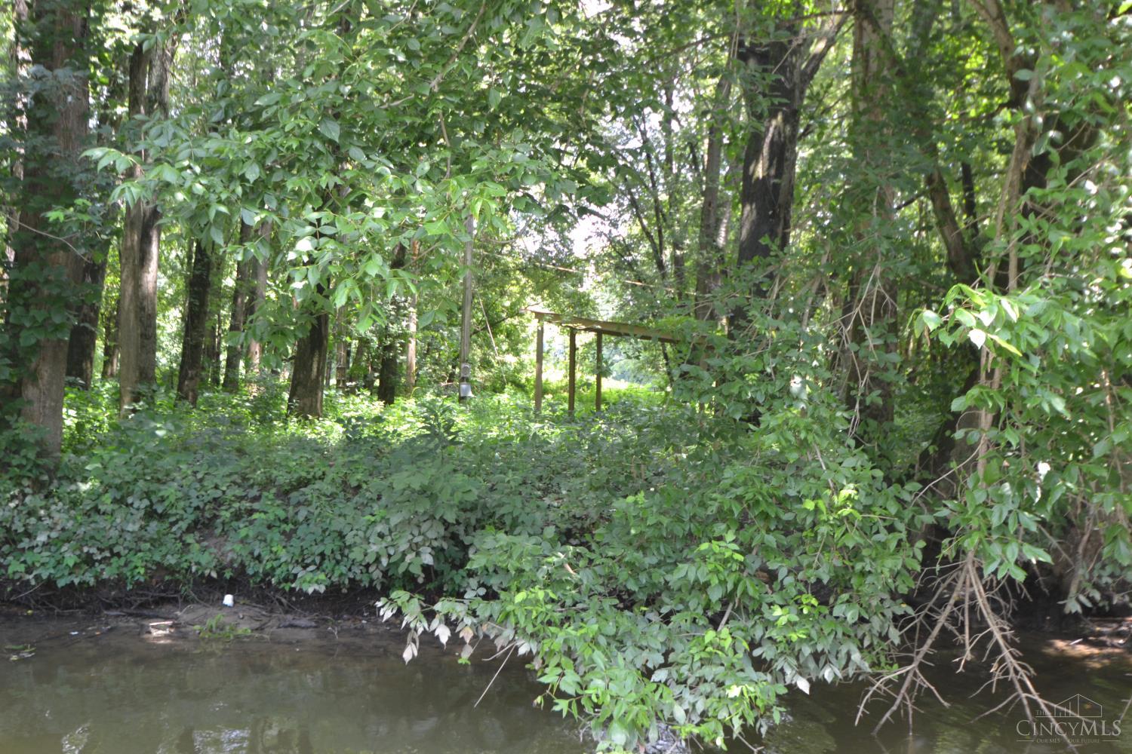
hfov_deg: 53.1
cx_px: 566
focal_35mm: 36
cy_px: 377
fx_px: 1132
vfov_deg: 36.9
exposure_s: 1/100
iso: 400
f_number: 5
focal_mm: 24
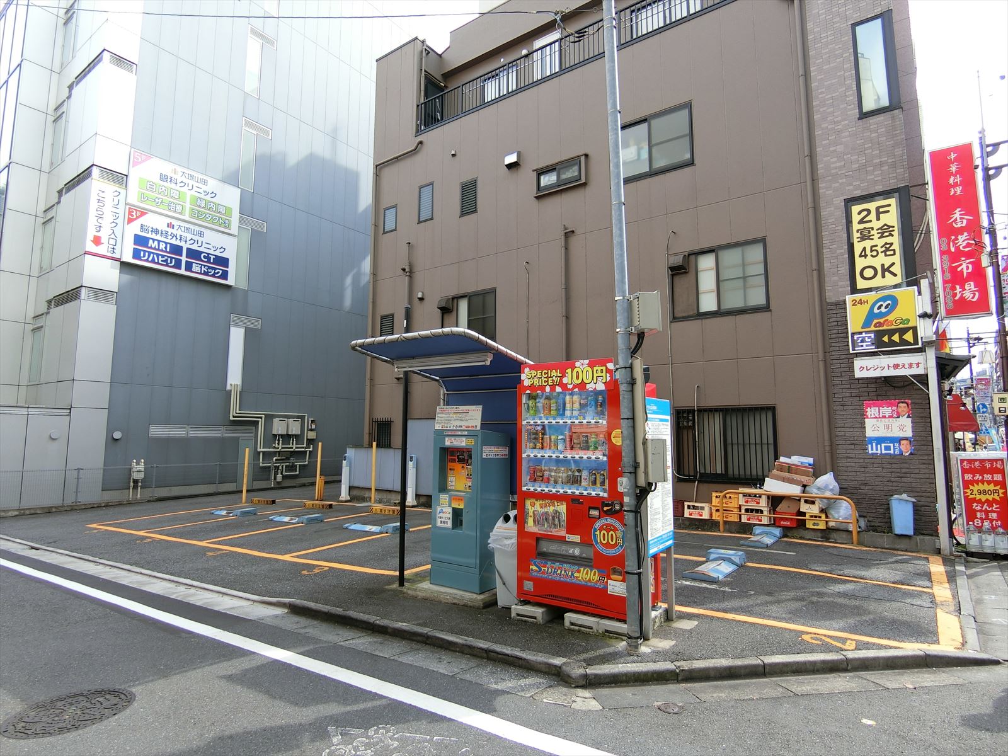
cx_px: 504
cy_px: 378
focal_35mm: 19
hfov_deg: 84.7
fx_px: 553
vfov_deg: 68.7
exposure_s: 1/400
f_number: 2.7
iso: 80
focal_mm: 4.06
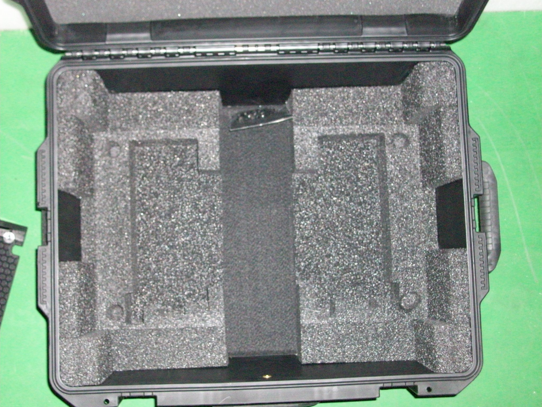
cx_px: 271
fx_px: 658
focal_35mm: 42
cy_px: 204
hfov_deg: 44.8
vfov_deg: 34.3
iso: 320
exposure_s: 1/65.1
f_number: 3.2
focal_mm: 7.1
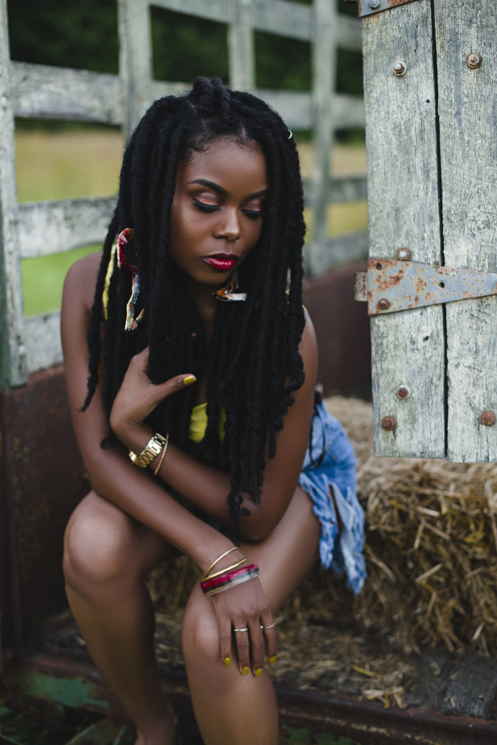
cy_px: 372
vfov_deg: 39.6
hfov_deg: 27.0
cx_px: 248
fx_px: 1034
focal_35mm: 50
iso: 400
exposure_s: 1/320
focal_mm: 50
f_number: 2.2
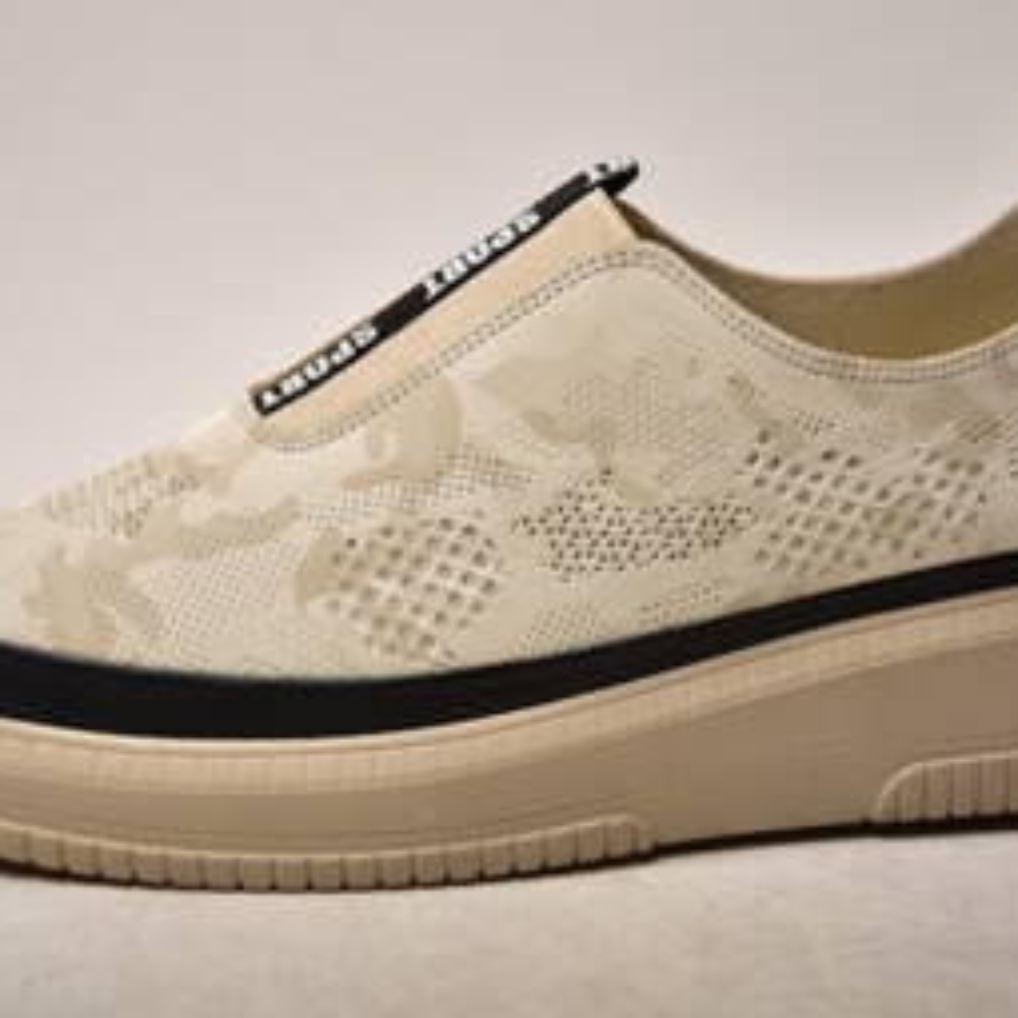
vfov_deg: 14.9
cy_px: 453
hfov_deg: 14.9
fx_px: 3893
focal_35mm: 117
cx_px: 481
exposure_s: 1/160
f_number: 4.5
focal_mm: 80
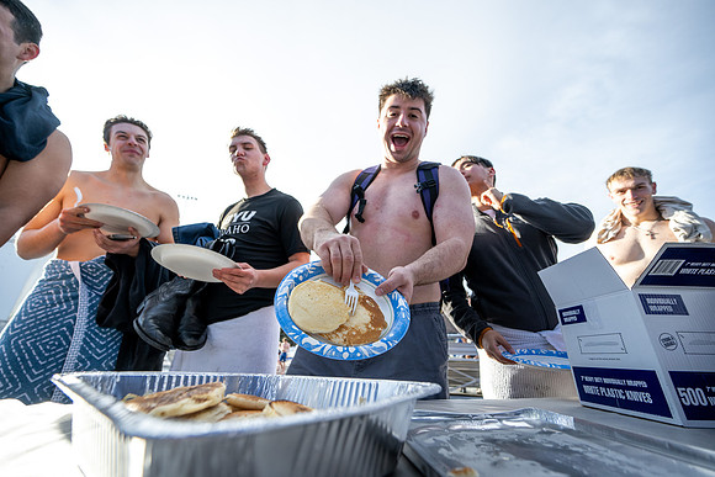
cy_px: 238
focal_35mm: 14
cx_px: 358
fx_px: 278
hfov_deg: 104.2
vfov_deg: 81.2
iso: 250
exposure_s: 1/1000
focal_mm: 14
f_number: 4
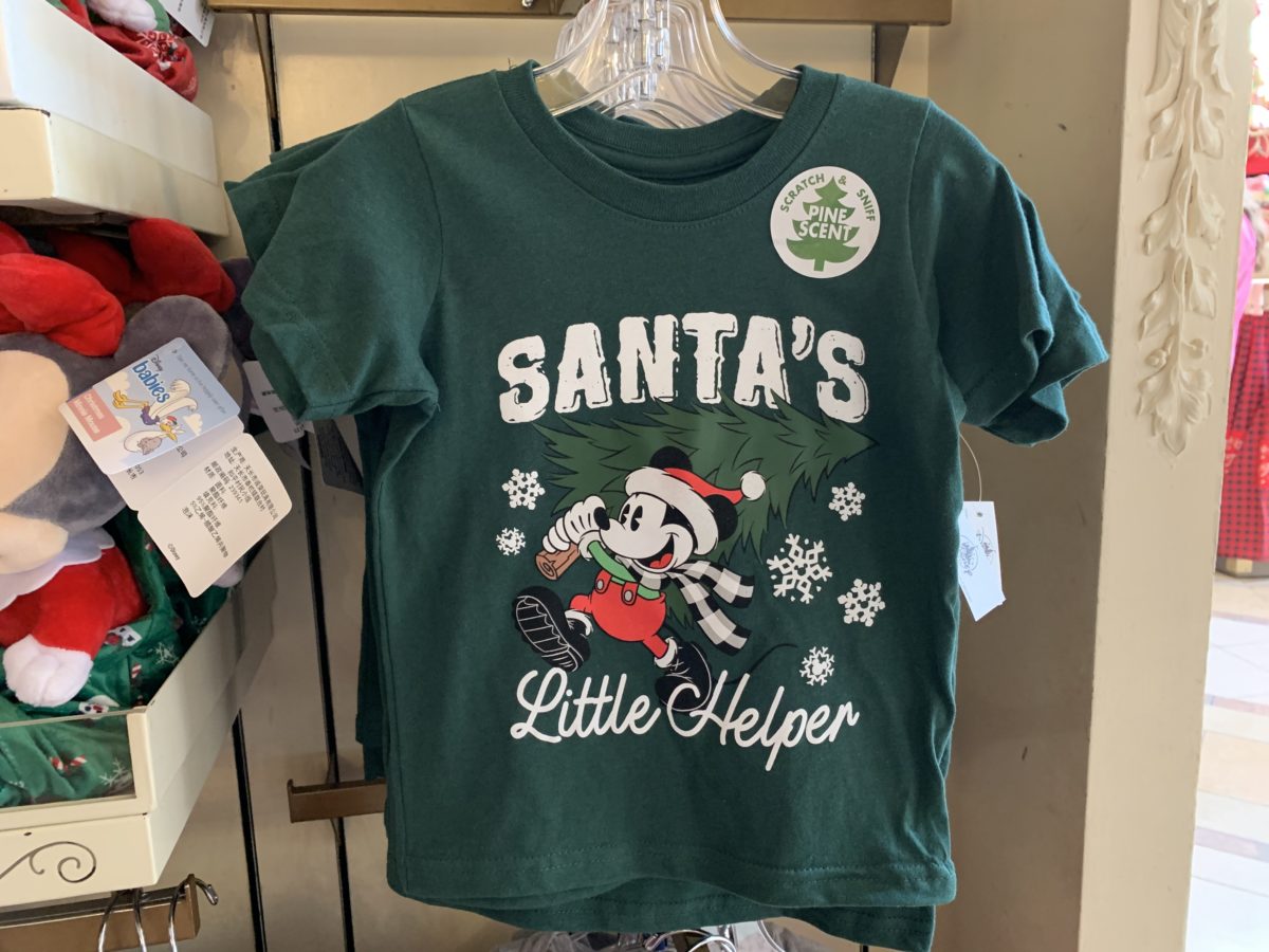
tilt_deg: -11.2
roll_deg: +2.1
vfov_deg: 53.1
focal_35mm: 26
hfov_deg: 67.3
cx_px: 634
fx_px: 953
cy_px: 476
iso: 320
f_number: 1.8
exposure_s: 1/40
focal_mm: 4.25
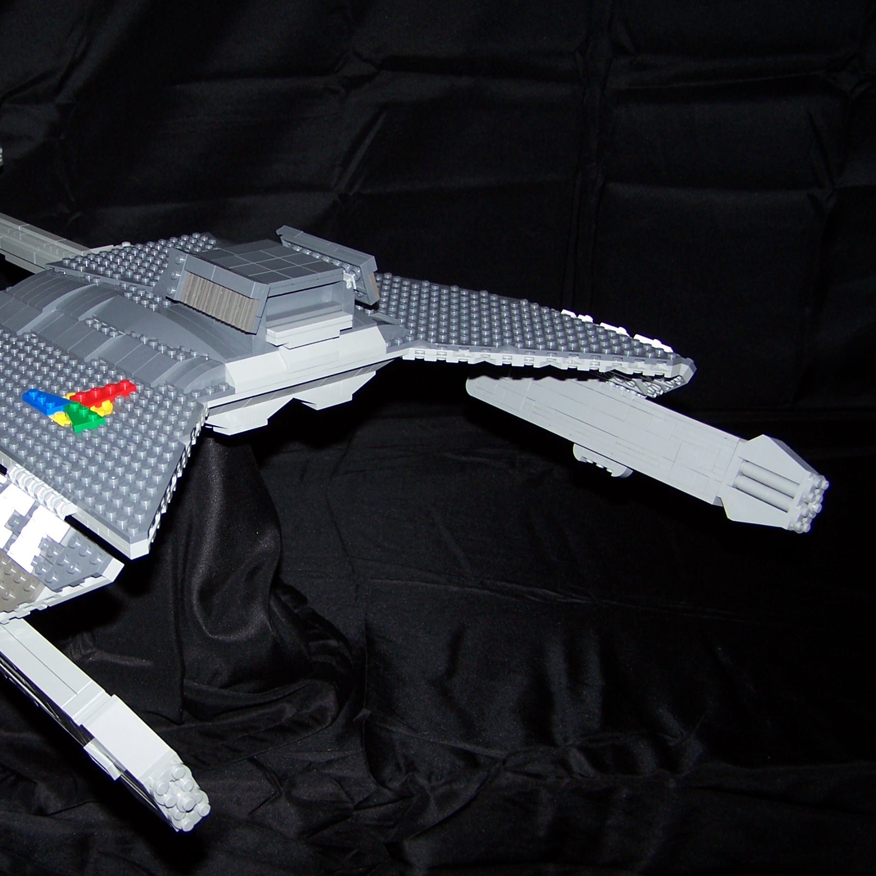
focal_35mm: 47
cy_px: 439
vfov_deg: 36.1
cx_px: 267
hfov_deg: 35.6
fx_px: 1346
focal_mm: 6.3
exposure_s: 1/60
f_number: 2.8
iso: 80
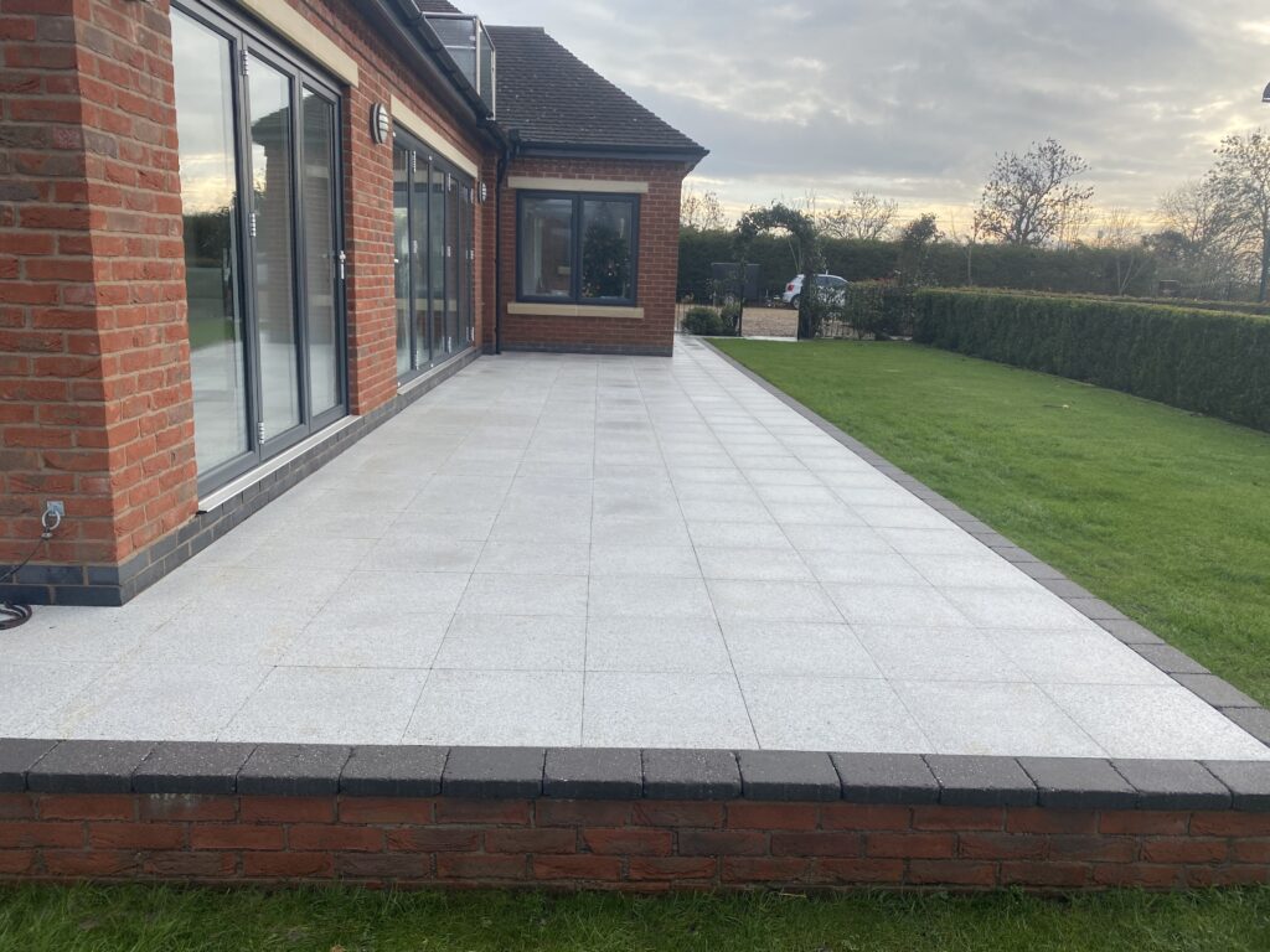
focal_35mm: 26
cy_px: 476
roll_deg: -2.1
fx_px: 954
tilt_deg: -15.0
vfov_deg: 53.1
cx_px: 635
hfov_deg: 67.3
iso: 32
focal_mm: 4.25
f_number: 1.8
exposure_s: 1/877
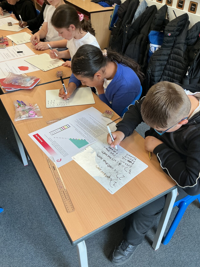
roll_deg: -0.3
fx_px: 239
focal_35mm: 31
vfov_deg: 58.4
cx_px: 103
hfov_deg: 45.4
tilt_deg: -40.0
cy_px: 135
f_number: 1.8
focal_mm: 3
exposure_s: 1/60
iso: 50
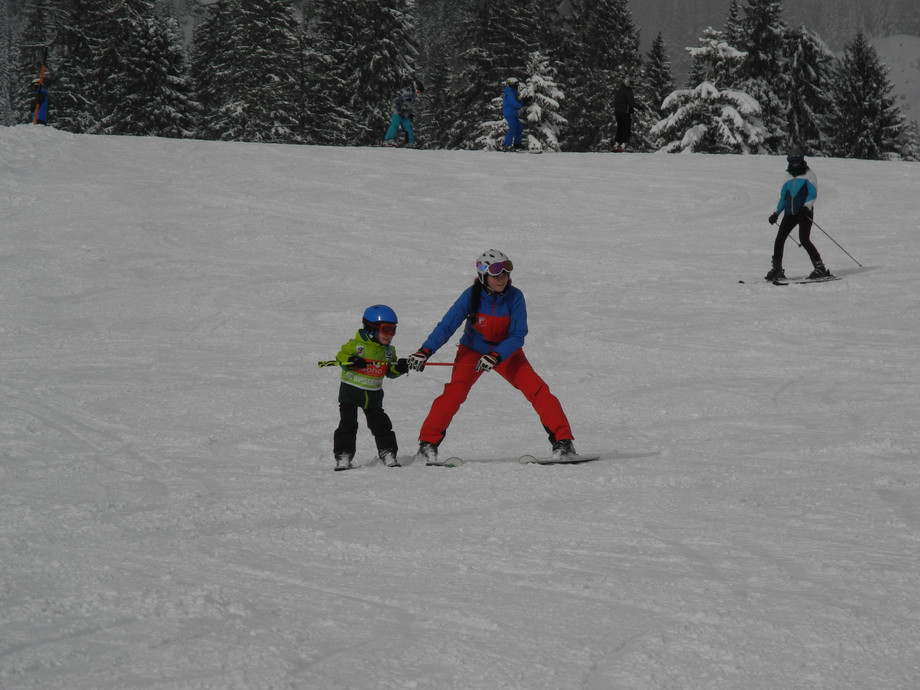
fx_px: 5315
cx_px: 460
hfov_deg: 9.9
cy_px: 345
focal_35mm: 200
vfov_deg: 7.4
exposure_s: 1/2000
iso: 100
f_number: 6.3
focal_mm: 42.6
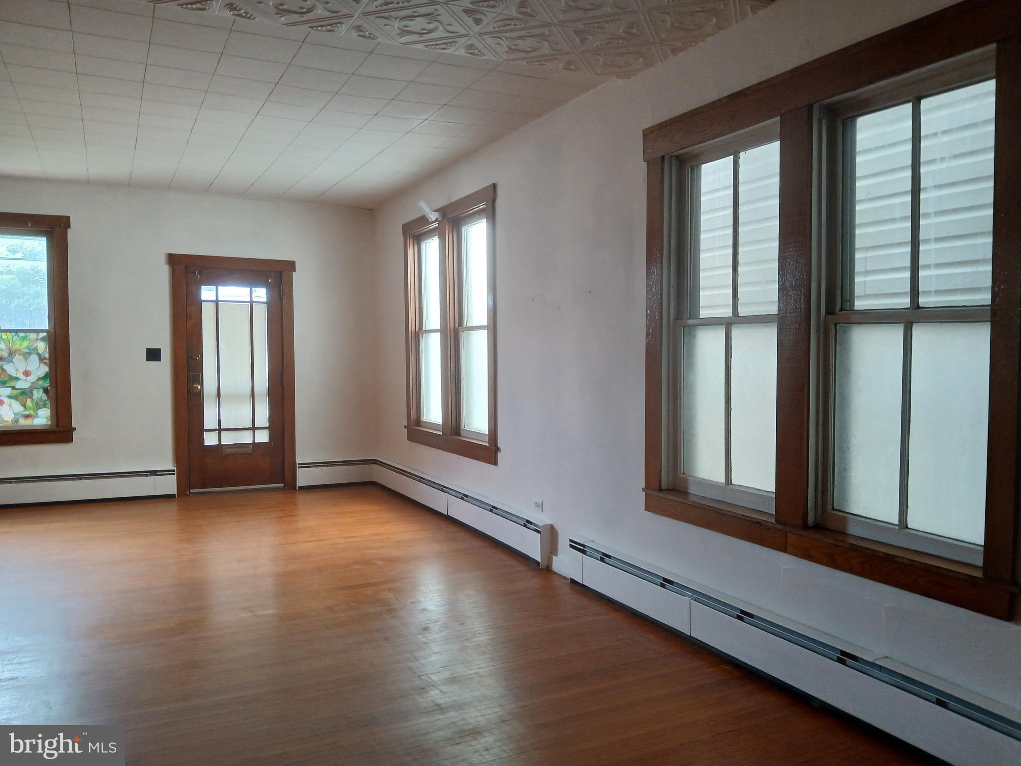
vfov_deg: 53.1
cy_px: 383
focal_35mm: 26
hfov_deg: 67.3
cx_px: 510
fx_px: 767
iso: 200
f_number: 1.8
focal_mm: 3.98
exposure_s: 1/60
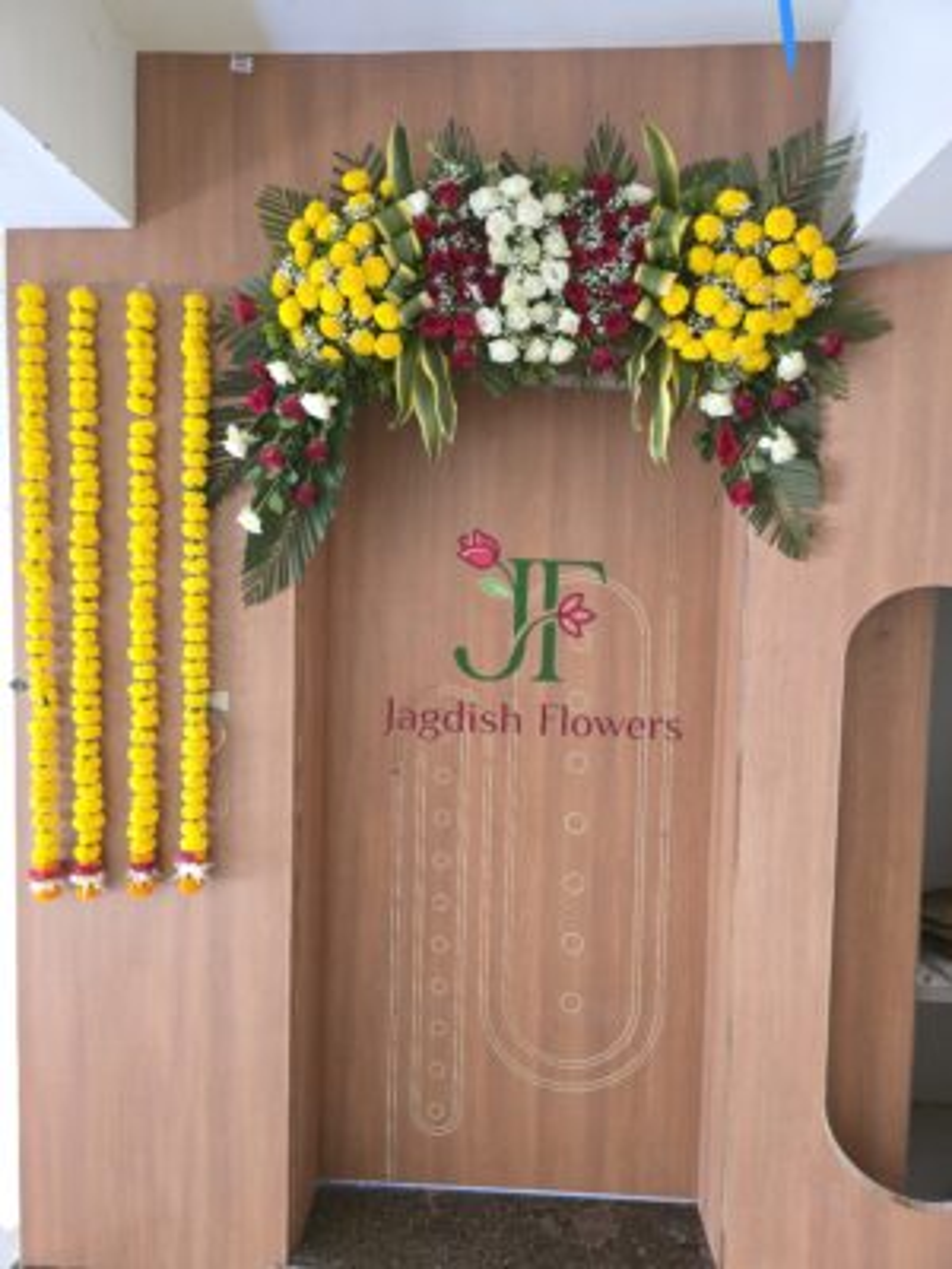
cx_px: 476
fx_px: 843
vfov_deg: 73.9
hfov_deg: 58.9
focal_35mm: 23
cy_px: 634
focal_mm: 6.3
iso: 1250
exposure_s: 1/30
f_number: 1.7
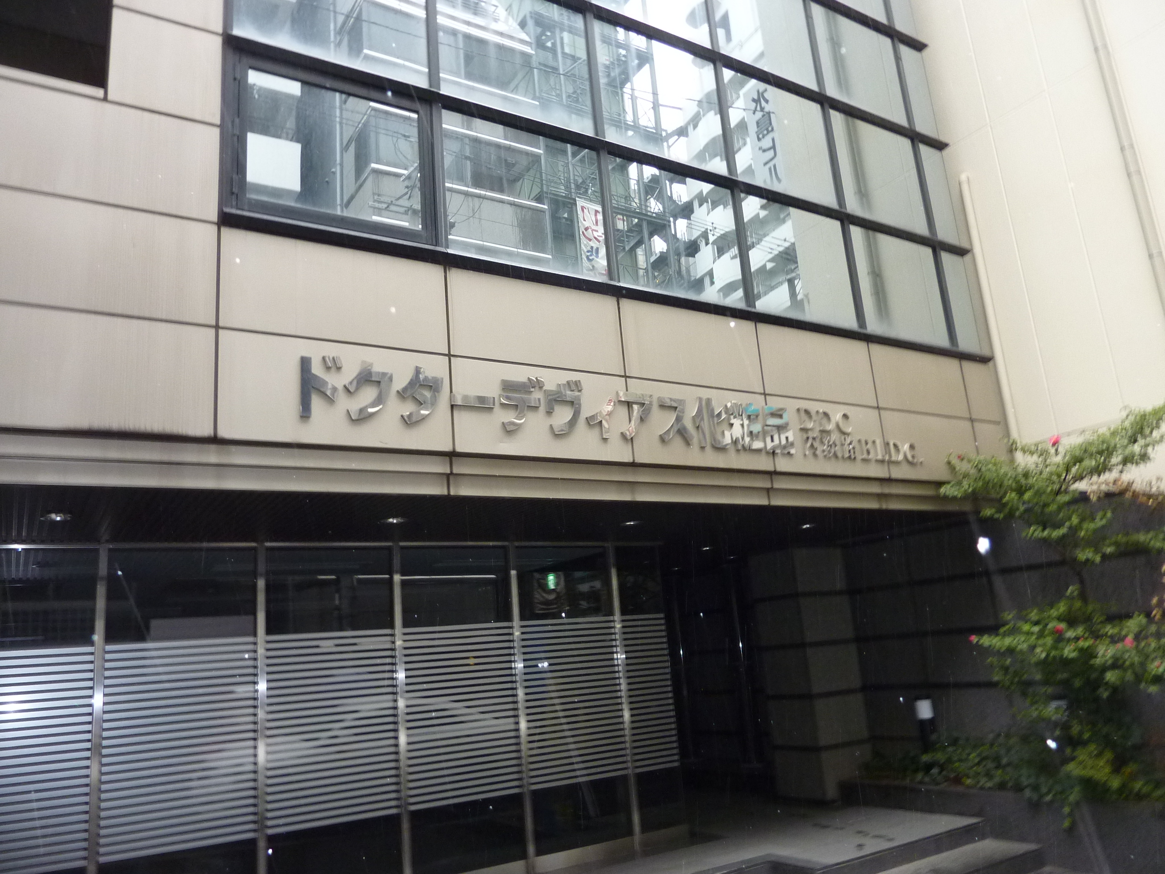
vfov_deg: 54.9
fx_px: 841
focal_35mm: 25
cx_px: 582
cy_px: 437
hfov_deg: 69.4
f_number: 3.3
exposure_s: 1/30
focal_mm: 4.1
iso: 250
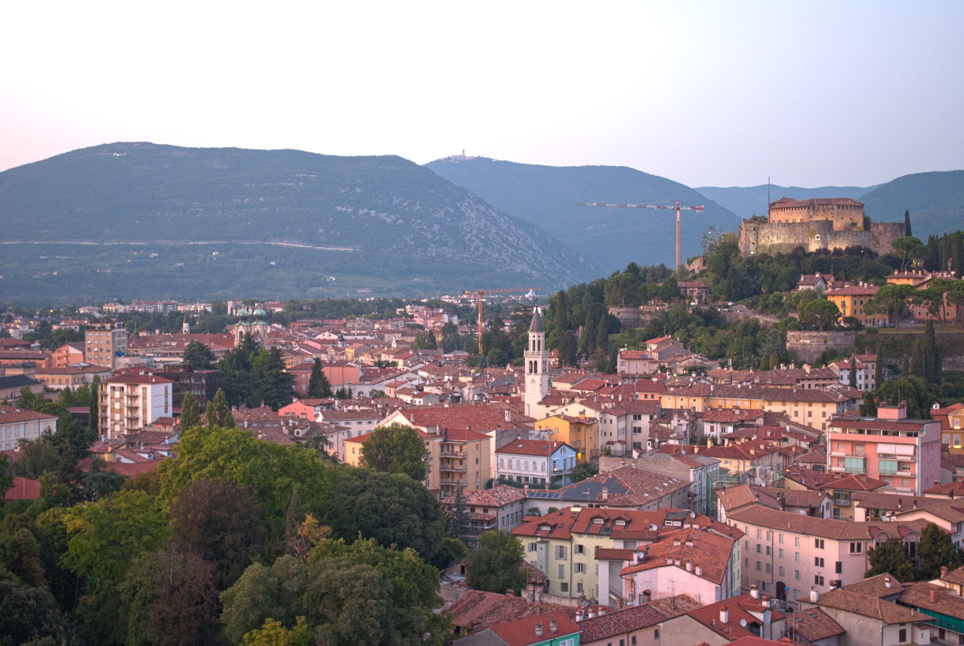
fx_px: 1609
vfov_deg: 22.7
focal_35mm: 60
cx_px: 482
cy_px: 323
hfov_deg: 33.4
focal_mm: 40
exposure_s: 2
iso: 100
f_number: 5.3
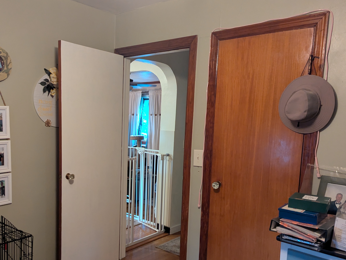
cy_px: 161
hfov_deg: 54.5
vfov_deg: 42.7
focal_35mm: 33
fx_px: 330
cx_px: 125
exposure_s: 1/24
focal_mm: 6.81
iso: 1137
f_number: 1.85
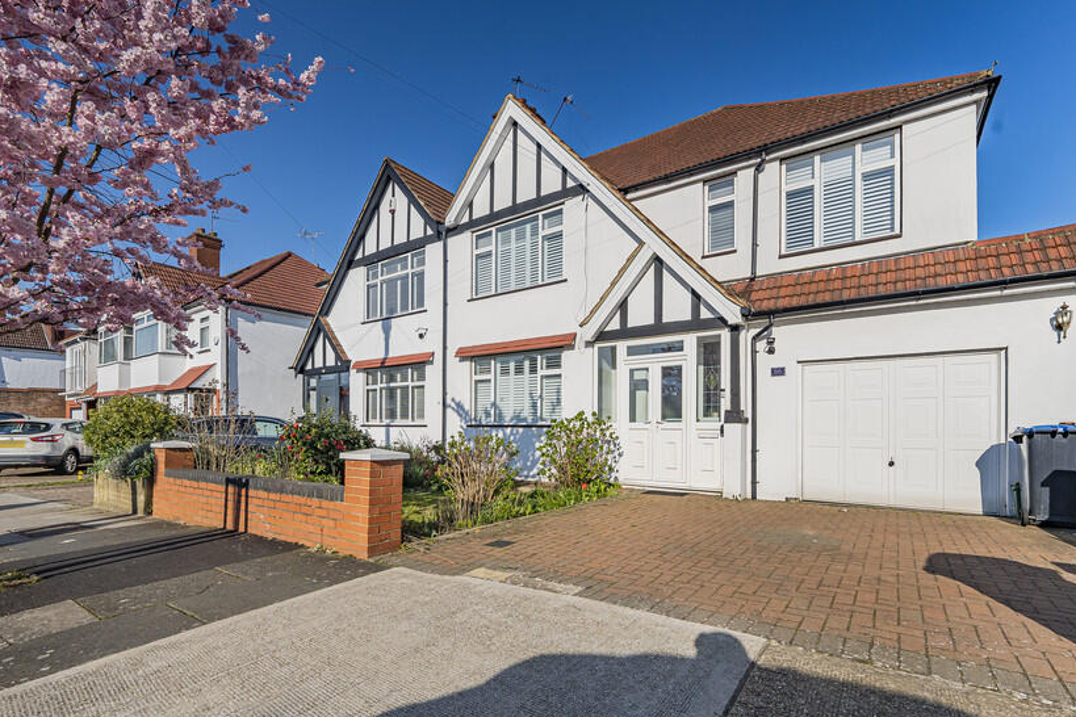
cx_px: 556
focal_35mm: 15
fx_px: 448
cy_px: 393
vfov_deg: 77.1
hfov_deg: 100.4
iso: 320
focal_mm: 12
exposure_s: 1/1600
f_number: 9
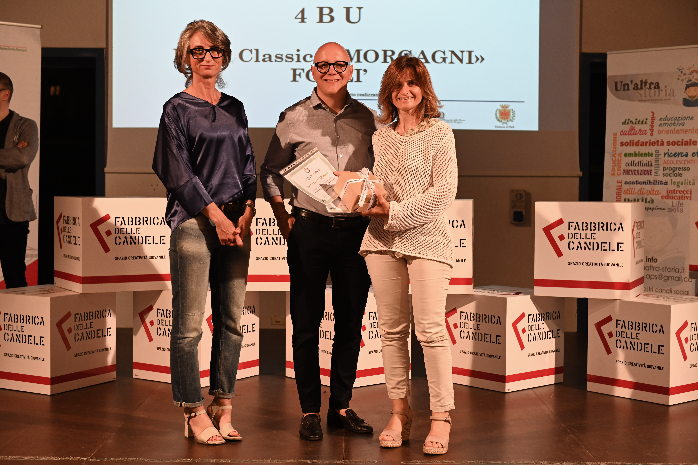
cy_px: 232
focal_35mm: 56
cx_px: 349
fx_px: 1085
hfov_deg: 35.7
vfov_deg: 24.2
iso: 1250
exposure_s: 1/125
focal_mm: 56
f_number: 4
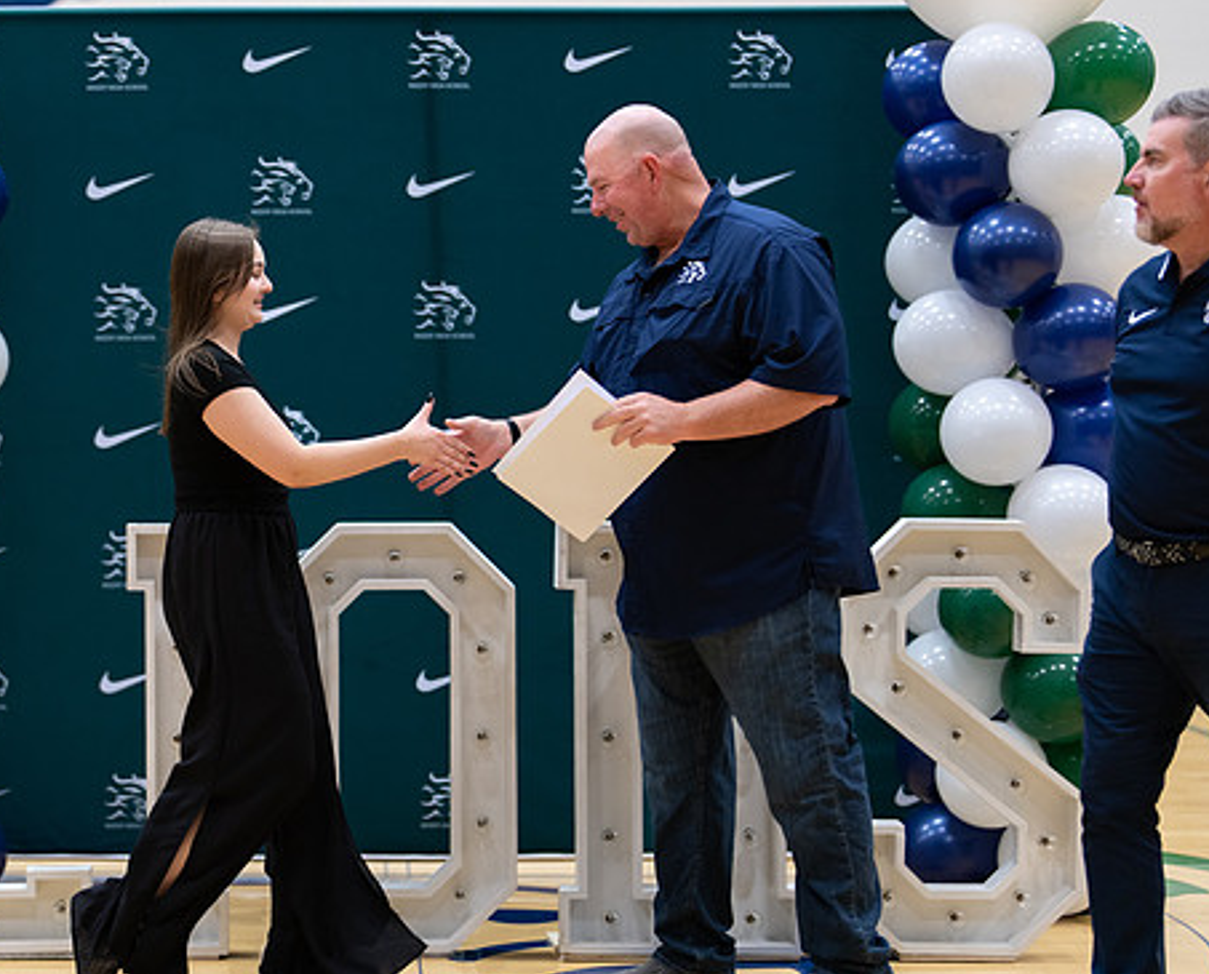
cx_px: 242
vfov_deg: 19.5
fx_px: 2835
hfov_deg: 23.7
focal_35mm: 79
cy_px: 546
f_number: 1.2
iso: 400
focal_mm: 50
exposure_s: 1/320
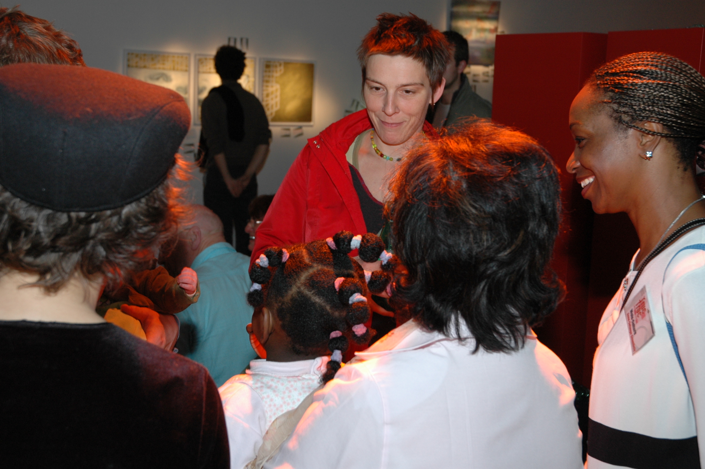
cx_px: 352
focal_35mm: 52
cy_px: 234
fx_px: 1027
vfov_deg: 25.7
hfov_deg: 37.9
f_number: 5
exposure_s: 1/60
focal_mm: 35
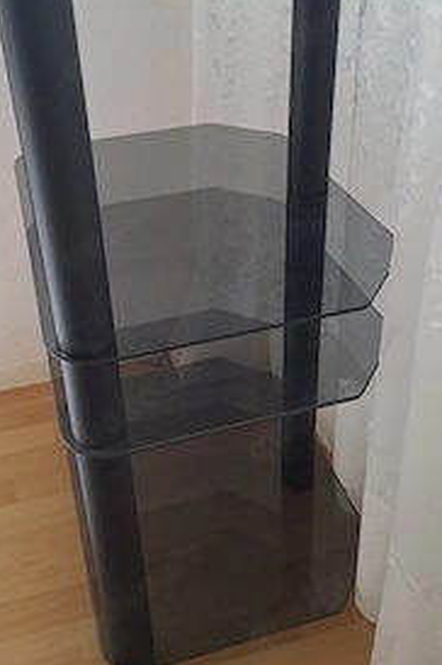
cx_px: 185
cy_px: 243
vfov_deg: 50.2
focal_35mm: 38
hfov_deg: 34.9
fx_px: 702
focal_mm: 4.65
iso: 400
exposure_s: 1/33
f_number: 1.8
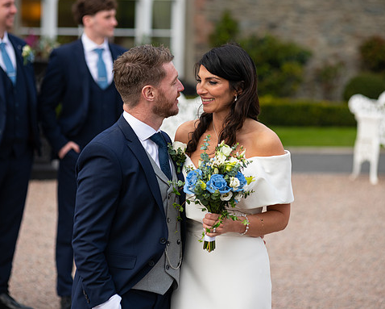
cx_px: 189
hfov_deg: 11.7
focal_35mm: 165
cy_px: 154
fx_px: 1881
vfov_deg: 9.4
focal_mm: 145
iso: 160
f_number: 3.5
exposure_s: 1/250
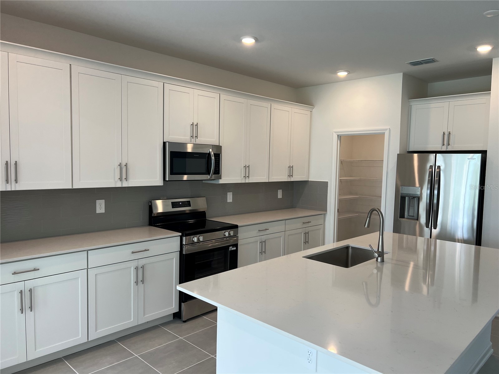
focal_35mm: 26
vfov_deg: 53.1
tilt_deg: -4.3
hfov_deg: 67.3
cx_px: 250
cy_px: 187
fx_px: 375
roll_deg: -1.4
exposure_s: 1/120
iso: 50
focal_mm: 5.7
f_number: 1.5
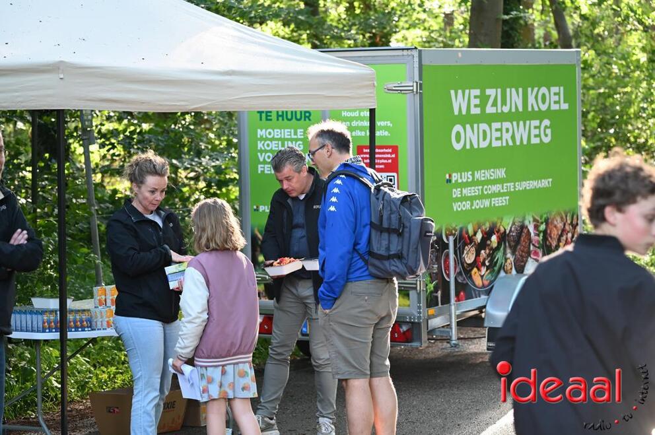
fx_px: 1999
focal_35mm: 110
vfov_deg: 12.4
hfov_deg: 18.6
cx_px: 328
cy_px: 218
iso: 1100
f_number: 4.5
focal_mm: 110
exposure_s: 1/125
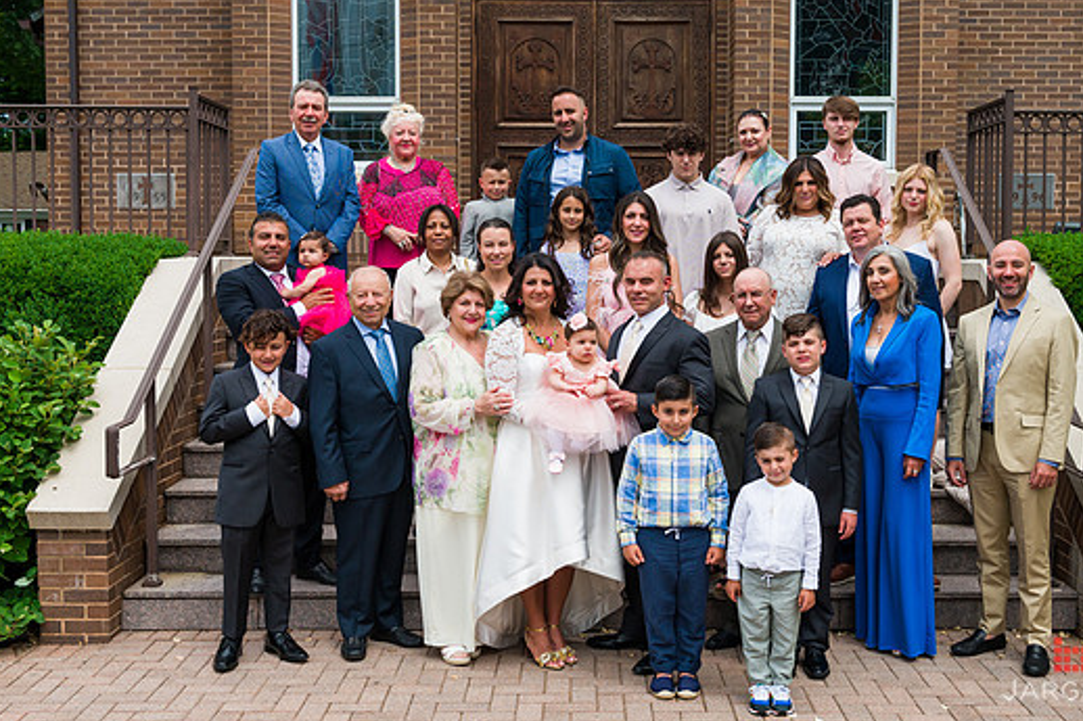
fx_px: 1353
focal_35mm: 45
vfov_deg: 29.8
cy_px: 325
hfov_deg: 43.6
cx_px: 572
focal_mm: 36
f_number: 8
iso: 500
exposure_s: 1/2000
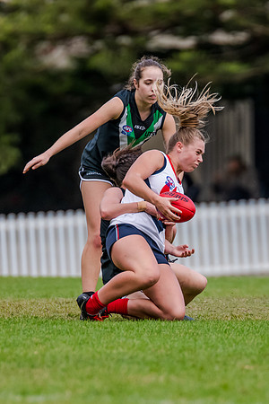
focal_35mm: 905
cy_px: 221
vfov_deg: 2.3
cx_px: 175
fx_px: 10145
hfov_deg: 1.5
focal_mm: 420
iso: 800
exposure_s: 1/1600
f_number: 4.5
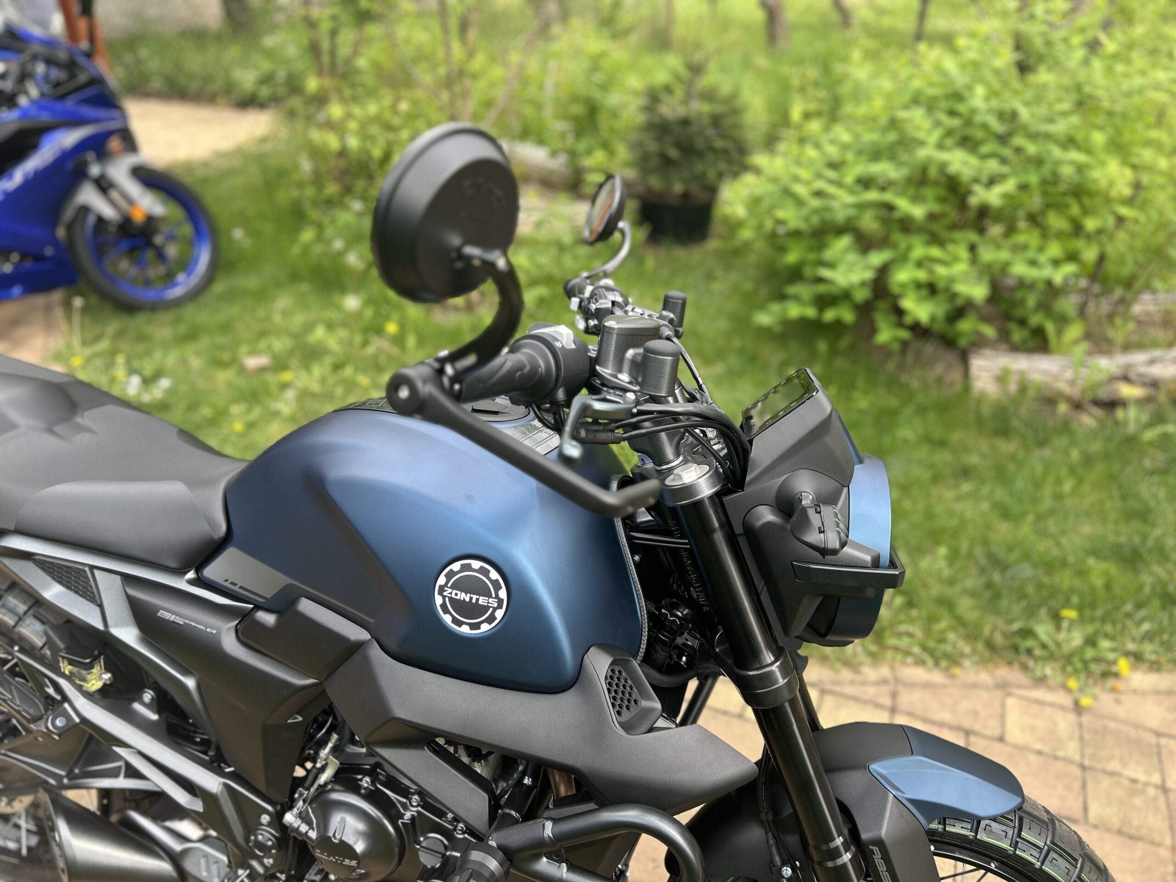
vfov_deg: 53.1
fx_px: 883
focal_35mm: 26
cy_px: 441
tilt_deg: -32.1
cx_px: 588
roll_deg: -0.2
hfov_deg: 67.3
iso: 40
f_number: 1.5
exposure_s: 1/158
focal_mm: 5.7
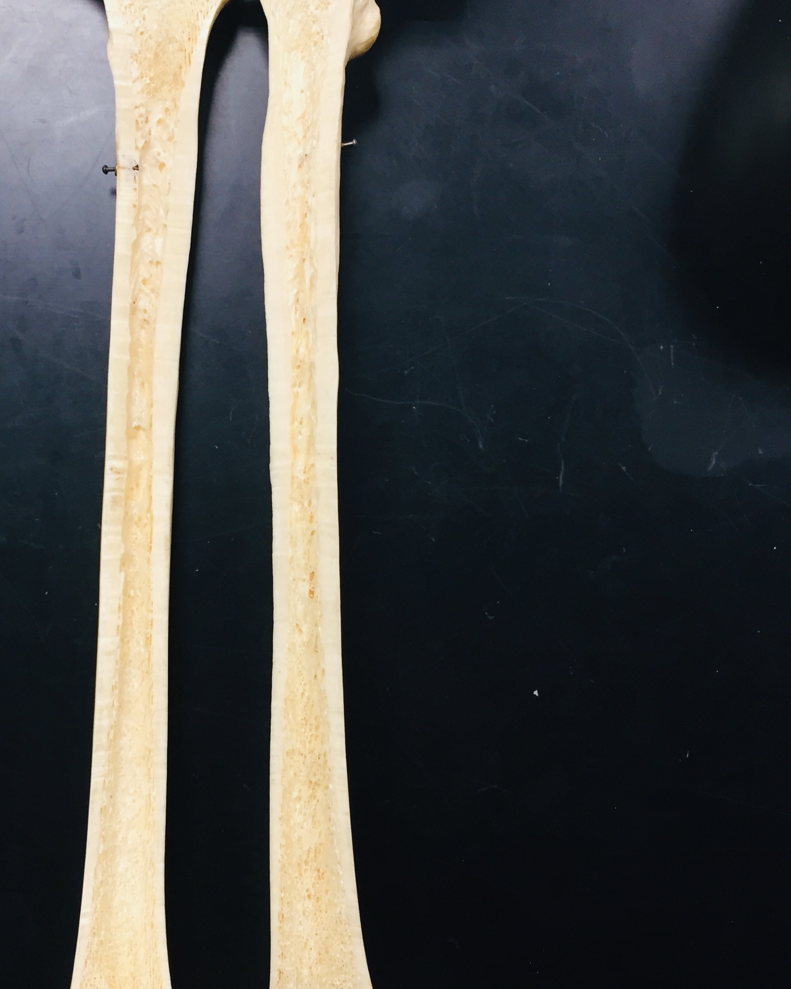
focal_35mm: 41
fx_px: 1200
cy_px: 510
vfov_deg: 44.8
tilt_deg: -87.6
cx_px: 264
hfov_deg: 36.1
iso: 80
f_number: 2.2
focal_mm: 4.15
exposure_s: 1/30
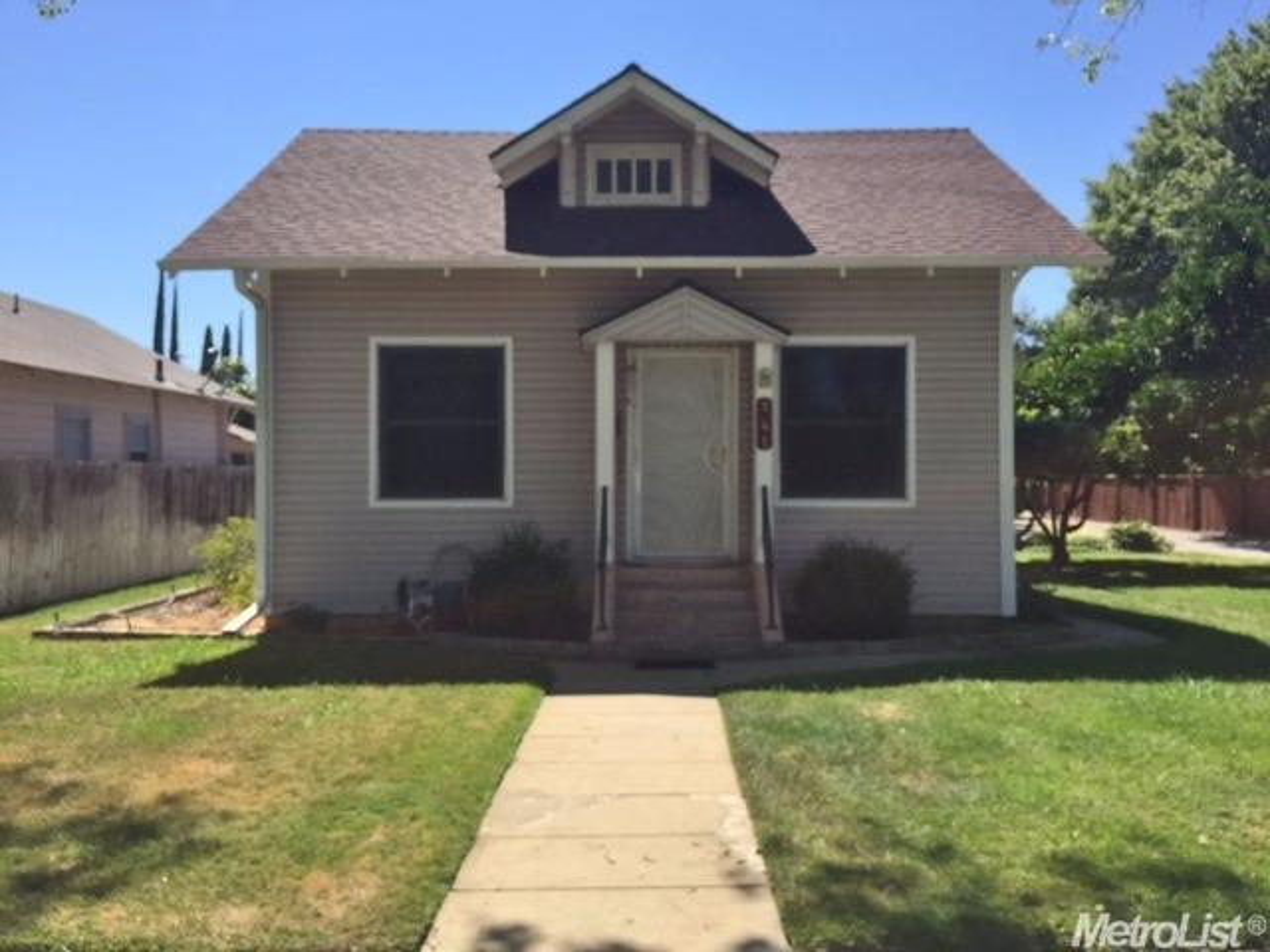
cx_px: 635
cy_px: 476
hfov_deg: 61.7
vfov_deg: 48.2
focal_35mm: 29
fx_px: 1064
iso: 32
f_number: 2.2
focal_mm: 4.15
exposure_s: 1/1412
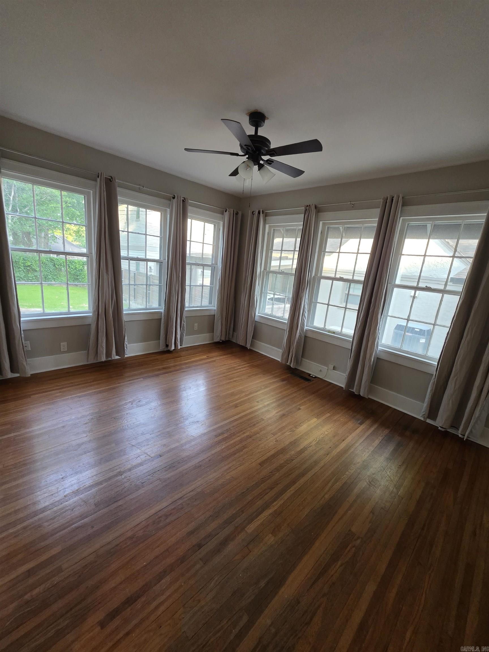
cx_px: 244
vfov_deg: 106.2
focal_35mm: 13
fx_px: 245
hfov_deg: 89.9
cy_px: 326
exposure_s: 1/60
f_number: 1.9
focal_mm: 2.2
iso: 320
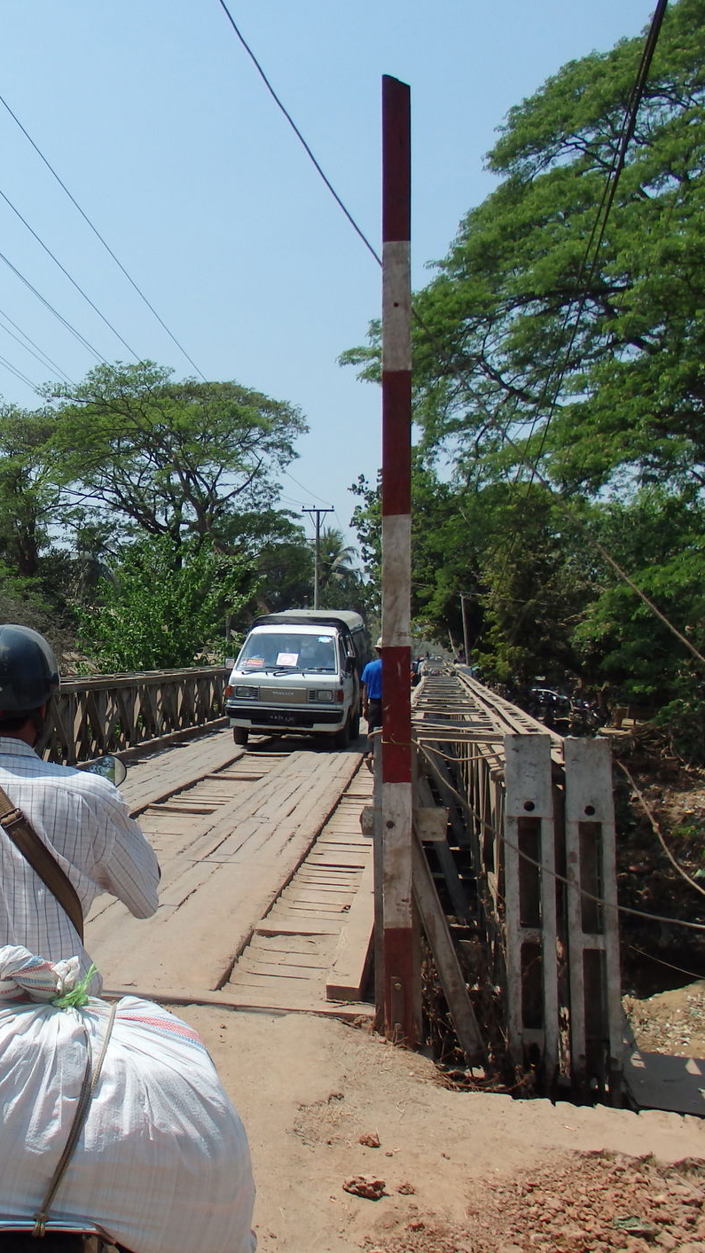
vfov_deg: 54.0
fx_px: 1229
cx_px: 67
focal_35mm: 37
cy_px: 618
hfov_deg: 30.5
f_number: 8.7
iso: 125
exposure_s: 1/250
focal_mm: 4.5
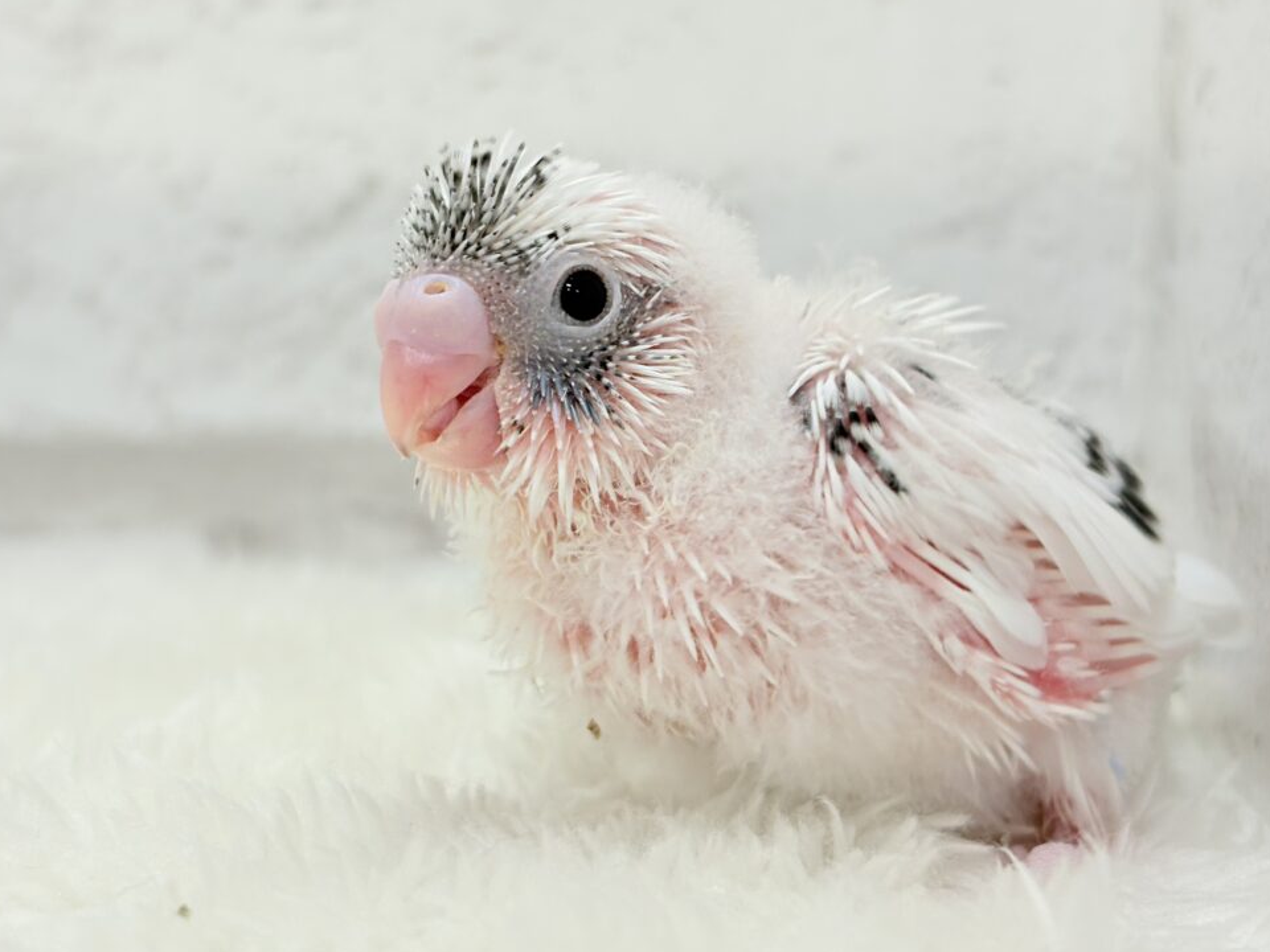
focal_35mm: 65
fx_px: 2385
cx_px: 548
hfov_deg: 29.8
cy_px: 369
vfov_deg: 22.5
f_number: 1.6
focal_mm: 5.96
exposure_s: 1/100
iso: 80
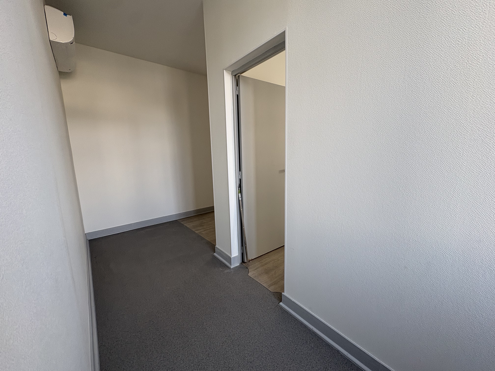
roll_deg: +3.4
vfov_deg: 85.7
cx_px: 248
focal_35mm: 14
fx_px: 200
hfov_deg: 102.1
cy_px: 186
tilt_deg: -8.8
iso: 100
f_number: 2.2
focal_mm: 2.22
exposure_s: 1/99
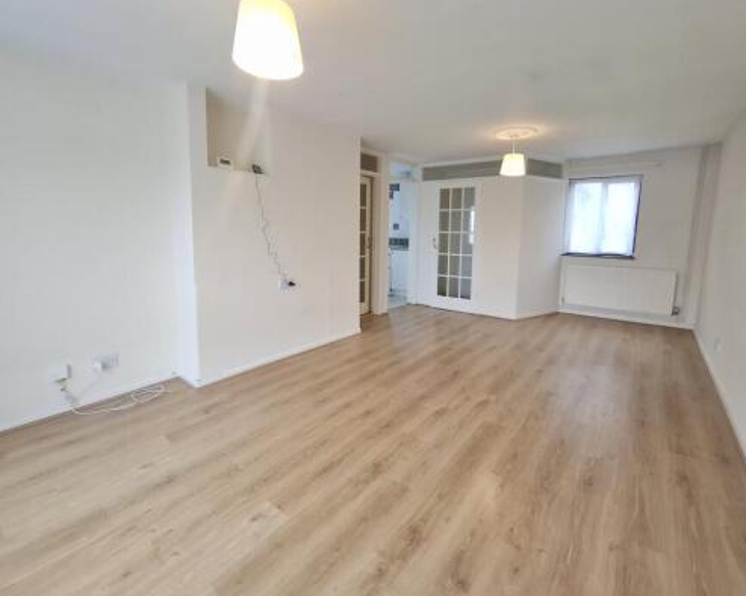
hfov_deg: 96.7
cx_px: 393
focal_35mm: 15
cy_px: 273
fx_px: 331
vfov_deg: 83.8
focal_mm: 1.74
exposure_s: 1/50
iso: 160
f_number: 2.2
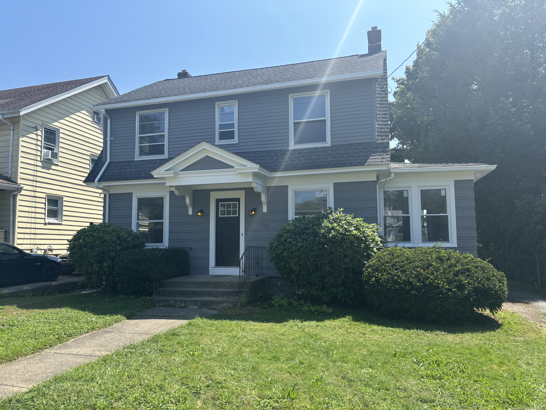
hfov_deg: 67.3
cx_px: 273
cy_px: 205
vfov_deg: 53.1
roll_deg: +0.3
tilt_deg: +4.5
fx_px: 410
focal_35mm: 26
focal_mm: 5.96
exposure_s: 1/2024
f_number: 1.6
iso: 50
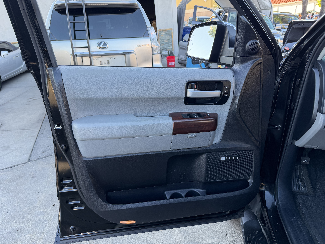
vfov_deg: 56.8
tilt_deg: -21.1
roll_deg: +5.6
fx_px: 225
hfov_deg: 71.6
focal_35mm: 24
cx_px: 162
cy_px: 122
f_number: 1.78
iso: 100
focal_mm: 6.76
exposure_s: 1/141
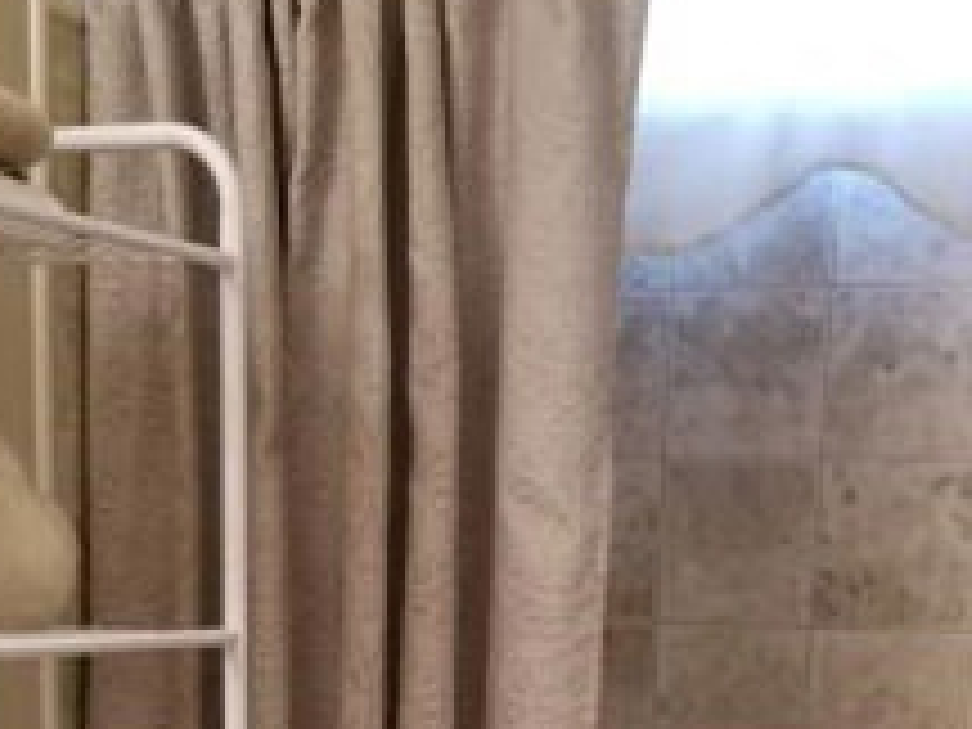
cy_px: 1012
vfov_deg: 17.6
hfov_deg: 25.3
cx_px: 400
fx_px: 2162
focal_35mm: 77
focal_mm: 4.3
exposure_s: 1/15
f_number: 1.7
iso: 250
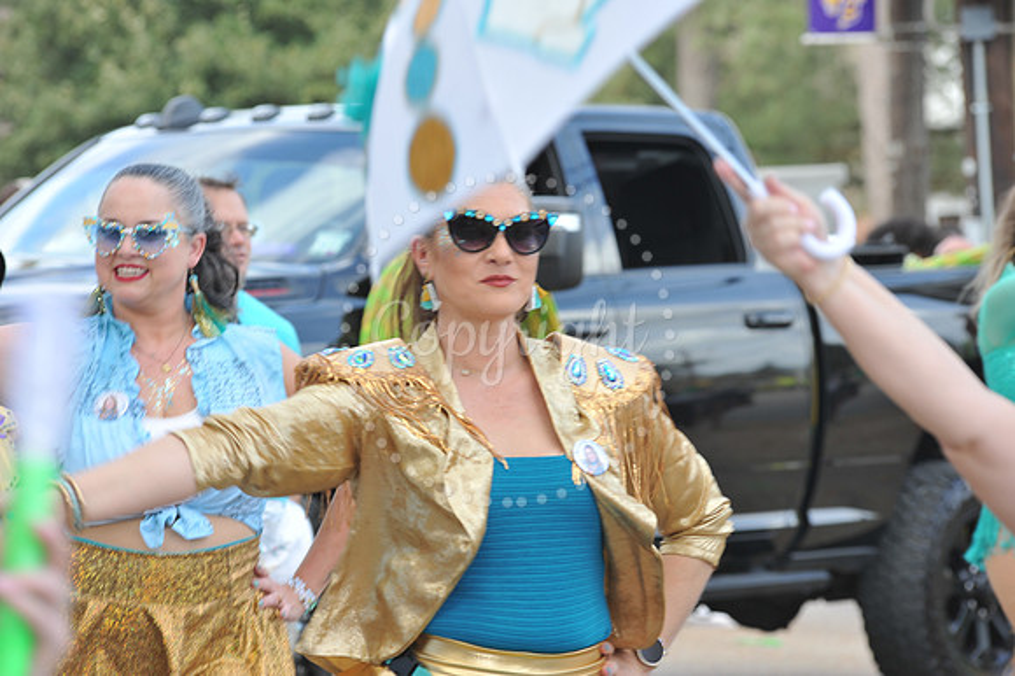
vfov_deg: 6.9
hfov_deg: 10.3
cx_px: 508
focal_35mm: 200
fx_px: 5635
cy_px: 338
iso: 250
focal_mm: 200
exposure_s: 1/80
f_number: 9
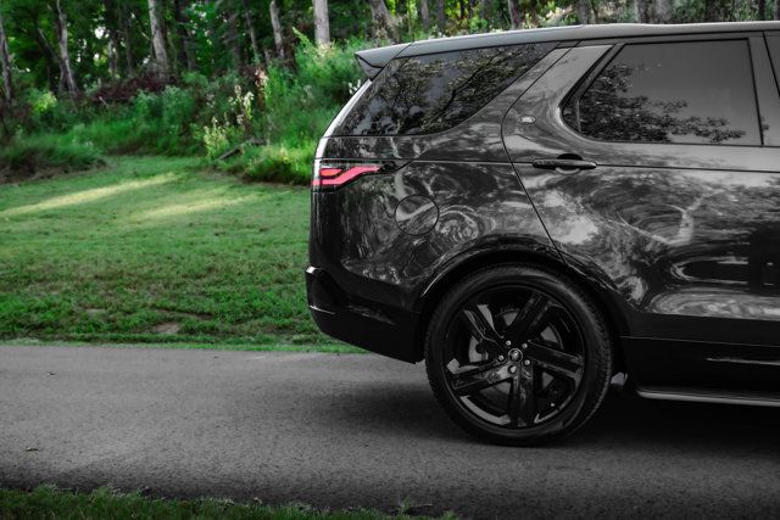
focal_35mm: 48
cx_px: 390
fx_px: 1040
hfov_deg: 41.1
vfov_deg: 28.1
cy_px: 260
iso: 640
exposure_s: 1/400
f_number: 5
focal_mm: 48
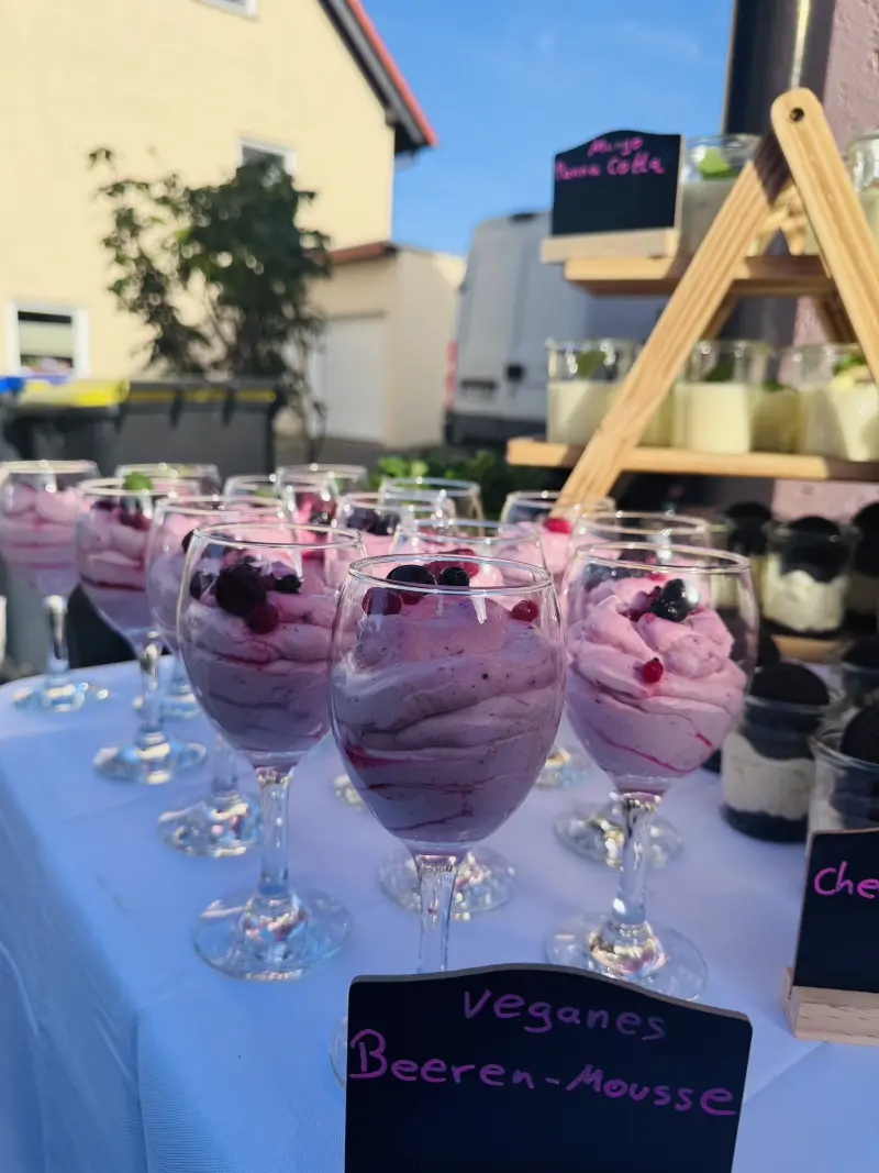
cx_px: 440
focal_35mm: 24
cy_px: 586
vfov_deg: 71.6
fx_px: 813
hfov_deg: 56.8
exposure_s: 1/2415
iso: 80
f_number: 1.78
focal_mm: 6.76
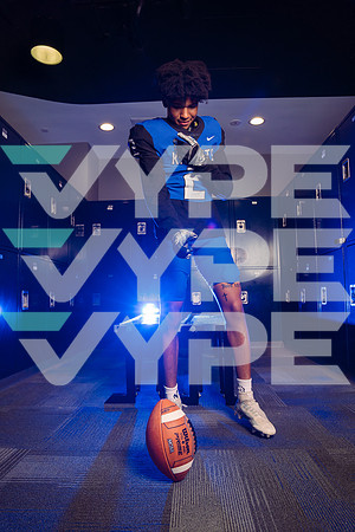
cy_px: 266
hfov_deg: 53.1
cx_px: 178
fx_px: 355
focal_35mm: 24
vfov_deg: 73.7
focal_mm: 24
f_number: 4.5
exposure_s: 1/250
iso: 320
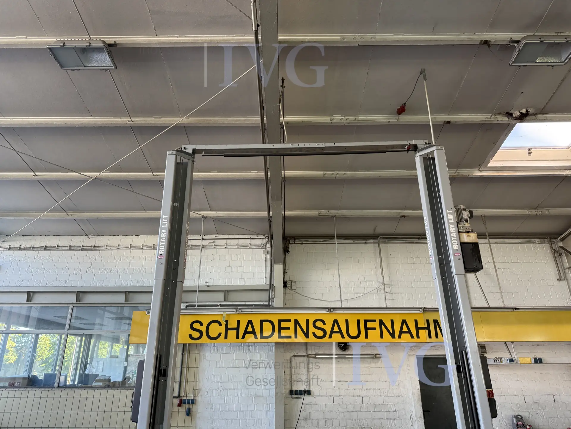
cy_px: 214
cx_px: 286
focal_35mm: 24
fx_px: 396
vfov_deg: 56.8
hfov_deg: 71.6
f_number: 1.78
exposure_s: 1/121
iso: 200
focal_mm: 6.76
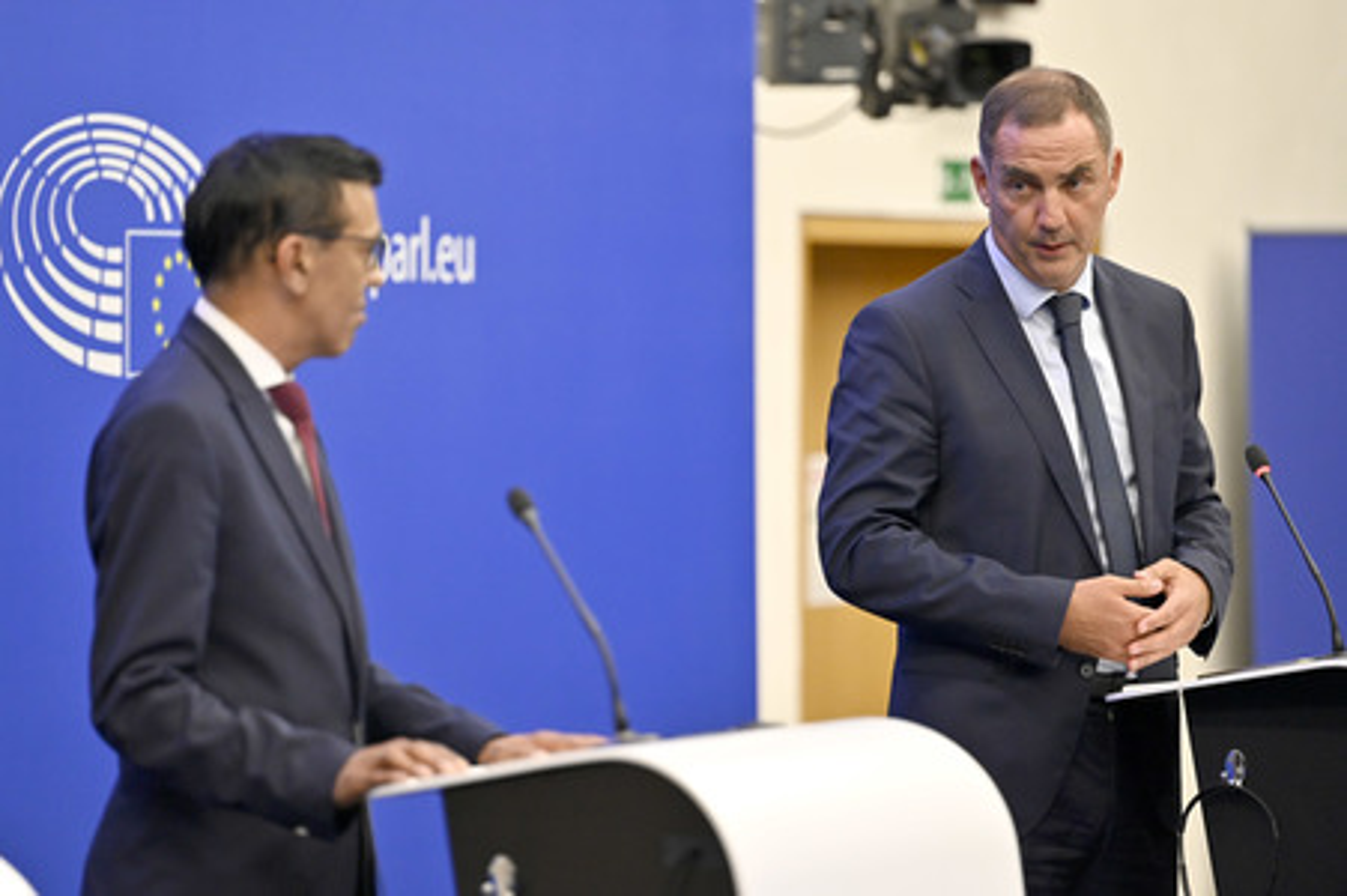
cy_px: 448
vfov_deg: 7.6
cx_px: 674
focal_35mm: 180
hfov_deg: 11.4
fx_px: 6730
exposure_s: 1/320
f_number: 2.8
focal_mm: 180
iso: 2500
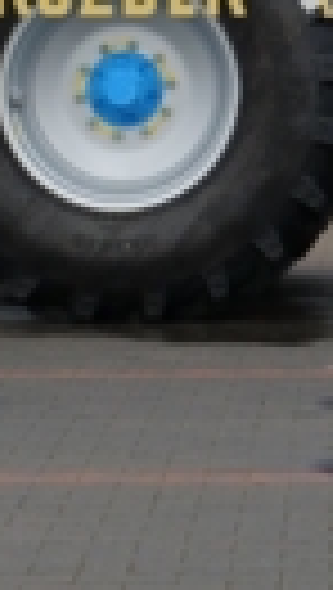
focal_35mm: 233
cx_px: 526
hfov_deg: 5.2
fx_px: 3646
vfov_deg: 9.2
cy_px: -54
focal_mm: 25
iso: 200
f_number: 4
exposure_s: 1/160
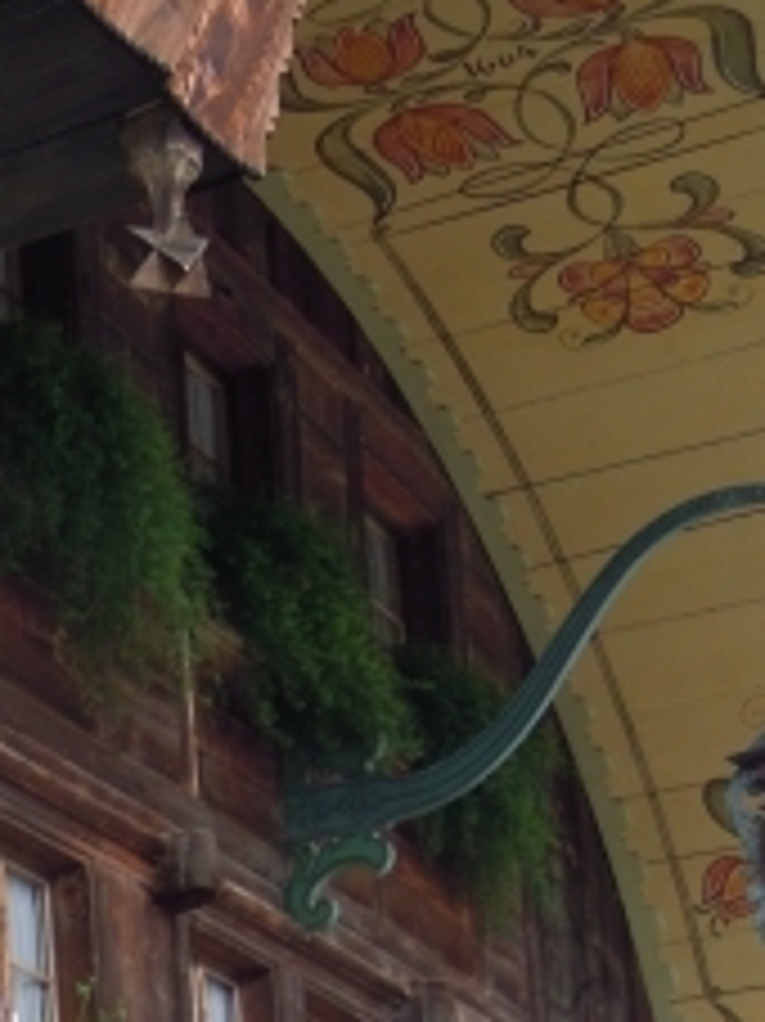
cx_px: -297
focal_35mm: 113
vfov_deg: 15.6
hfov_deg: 12.6
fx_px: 3333
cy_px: 1661
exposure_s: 1/160
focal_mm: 5.7
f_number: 2.8
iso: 100
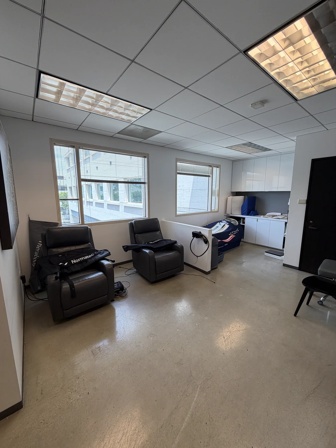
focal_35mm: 14
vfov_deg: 102.1
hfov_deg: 85.7
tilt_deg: -10.4
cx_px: 168
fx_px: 181
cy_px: 224
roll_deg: -0.1
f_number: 2.2
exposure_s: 1/133
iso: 50
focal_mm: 2.22
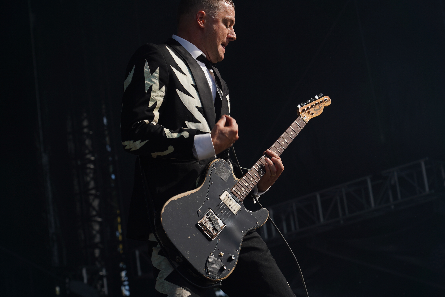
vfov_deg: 13.0
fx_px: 1298
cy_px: 148
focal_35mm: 105
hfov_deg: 19.5
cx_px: 222
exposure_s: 1/400
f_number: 7.1
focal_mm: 105
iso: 100
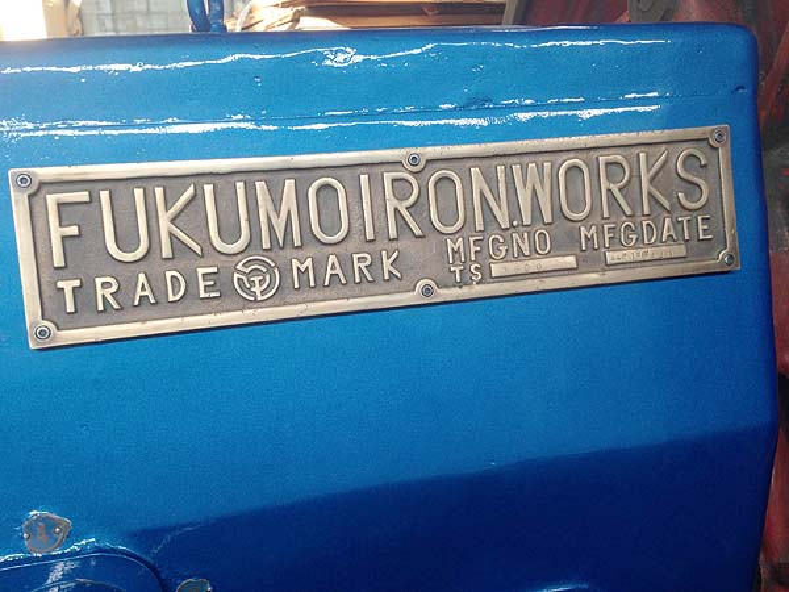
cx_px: 394
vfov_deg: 42.9
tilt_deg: -17.5
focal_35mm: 33
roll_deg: +2.0
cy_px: 296
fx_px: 752
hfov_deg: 55.4
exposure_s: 1/40
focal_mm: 4.12
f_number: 2.4
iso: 50
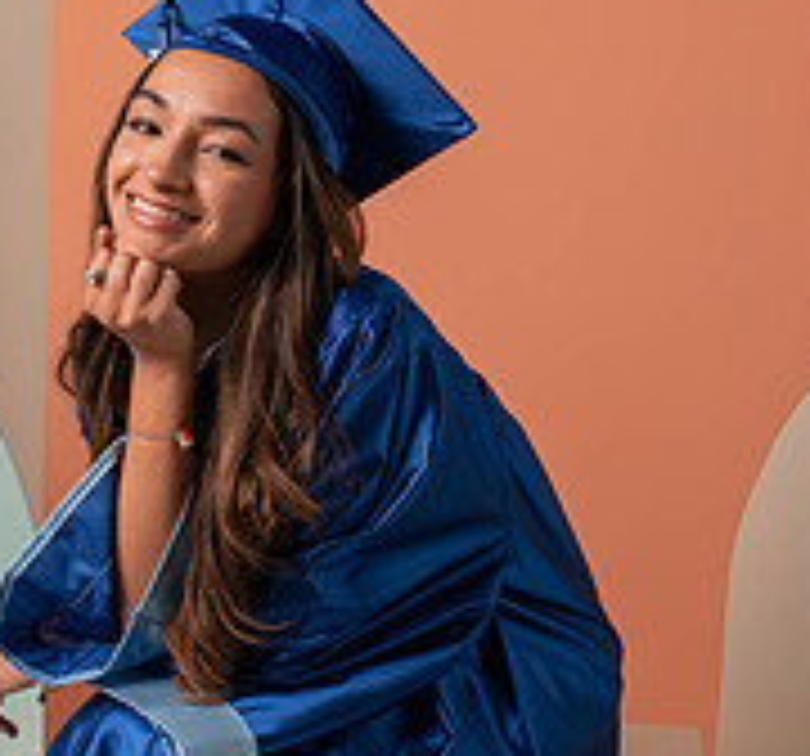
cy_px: 482
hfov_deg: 17.1
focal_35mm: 105
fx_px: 2689
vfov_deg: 16.0
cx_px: 443
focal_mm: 31
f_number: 5
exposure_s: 1/125
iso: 125
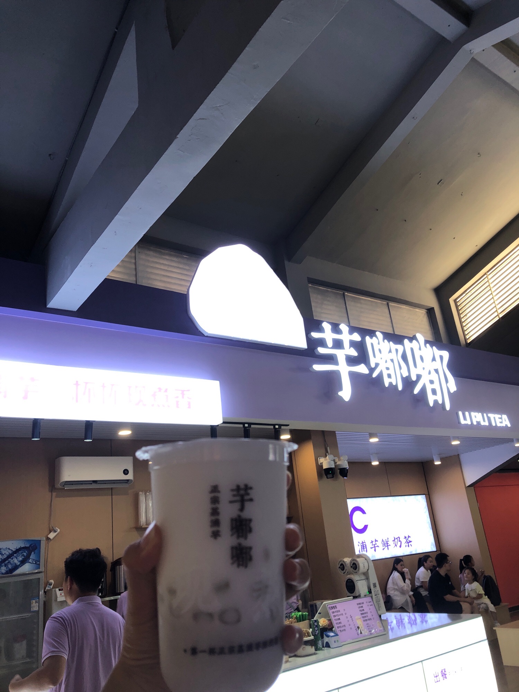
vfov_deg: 63.4
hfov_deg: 49.7
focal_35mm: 28
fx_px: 560
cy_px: 346
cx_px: 260
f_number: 1.8
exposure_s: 1/50
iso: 25
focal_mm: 4
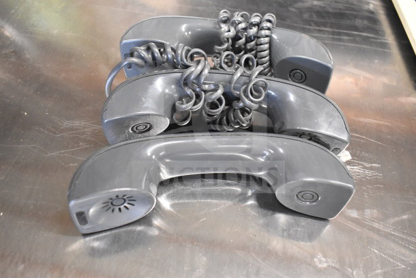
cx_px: 208
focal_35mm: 32
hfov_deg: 59.5
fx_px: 364
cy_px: 139
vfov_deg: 41.7
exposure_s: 1/30
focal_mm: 21
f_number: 3.8
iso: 4500
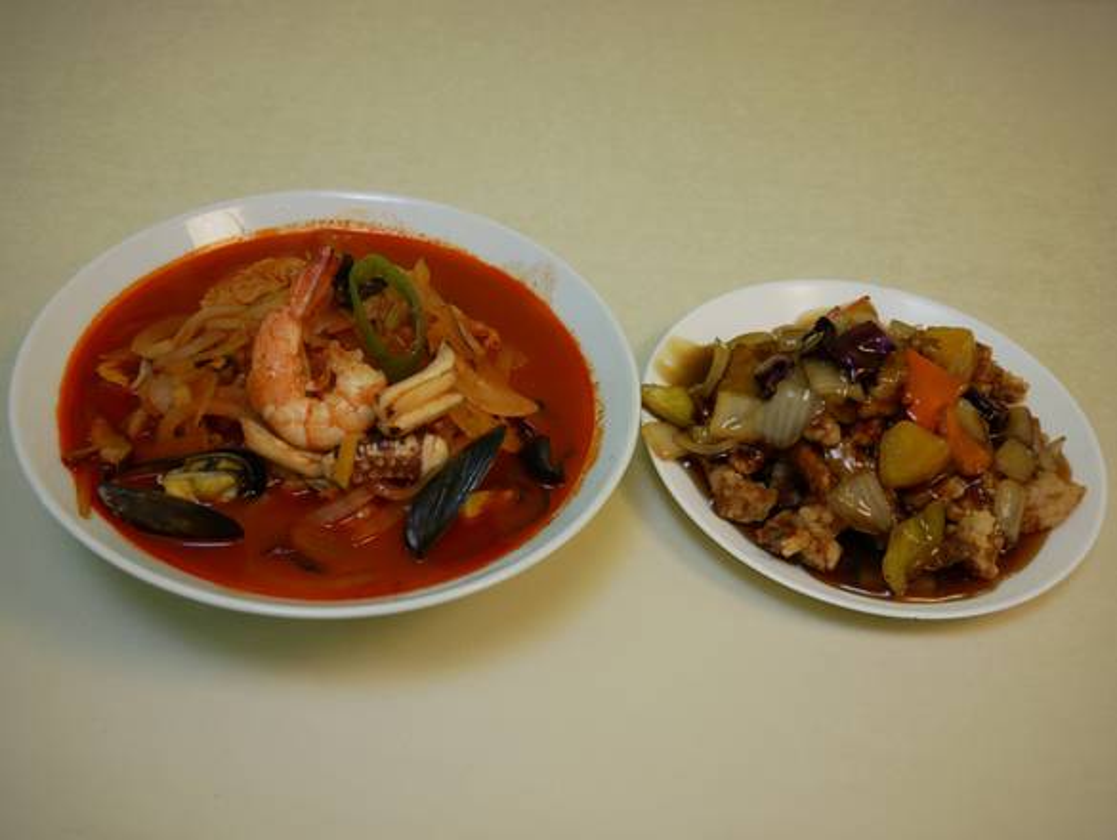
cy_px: 420
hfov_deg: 42.9
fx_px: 1421
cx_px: 558
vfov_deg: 32.9
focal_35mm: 44
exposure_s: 1/8
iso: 250
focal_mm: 22
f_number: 4.2
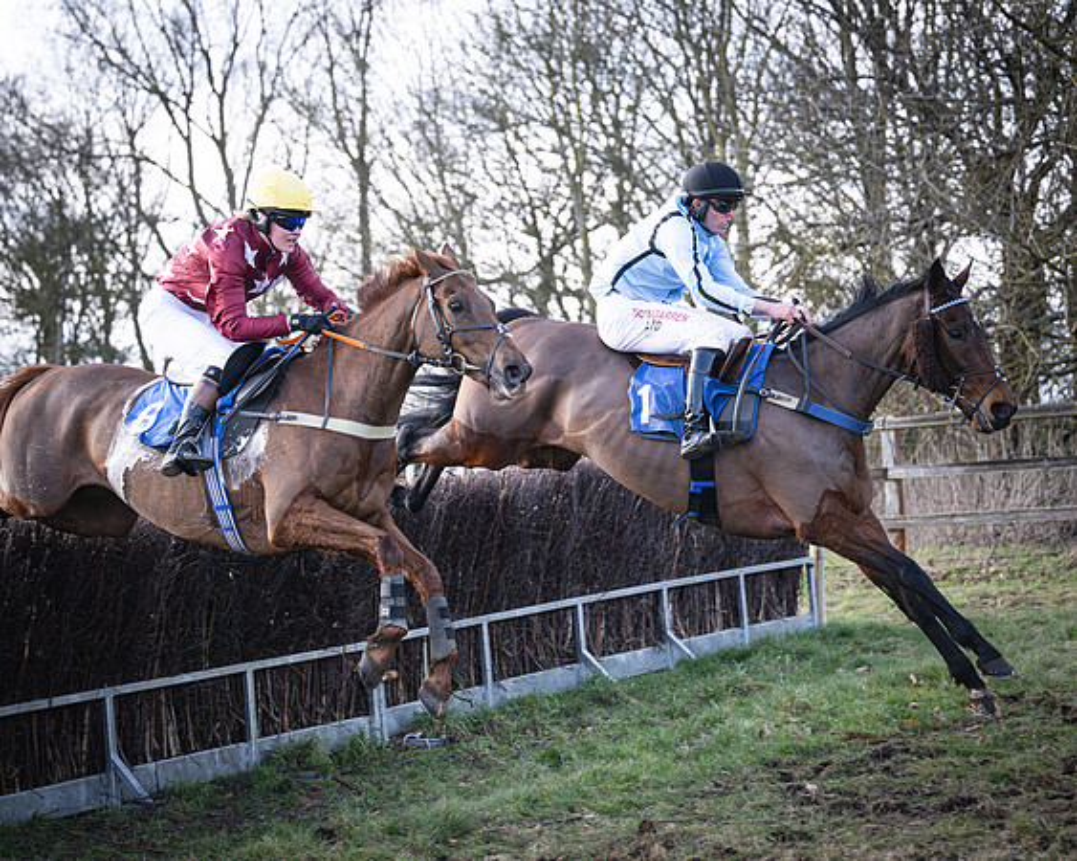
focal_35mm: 79
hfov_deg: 24.2
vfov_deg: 19.4
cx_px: 431
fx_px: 2512
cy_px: 430
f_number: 2.8
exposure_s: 1/1600
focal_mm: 70
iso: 400
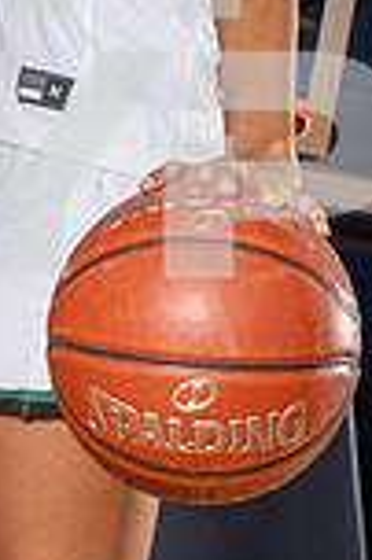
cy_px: -92
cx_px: 129
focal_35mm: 154
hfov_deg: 8.9
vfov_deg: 13.0
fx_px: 2392
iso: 400
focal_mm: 52
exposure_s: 1/250
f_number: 5.6
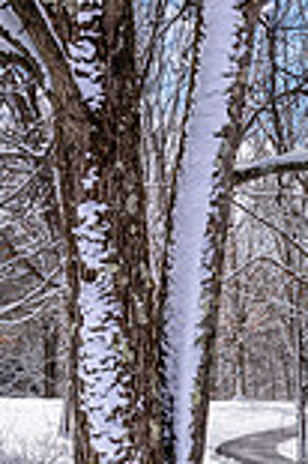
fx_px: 1646
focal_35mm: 128
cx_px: 389
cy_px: 365
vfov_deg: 15.9
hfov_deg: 10.5
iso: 64
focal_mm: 44
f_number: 13
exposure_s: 1/180
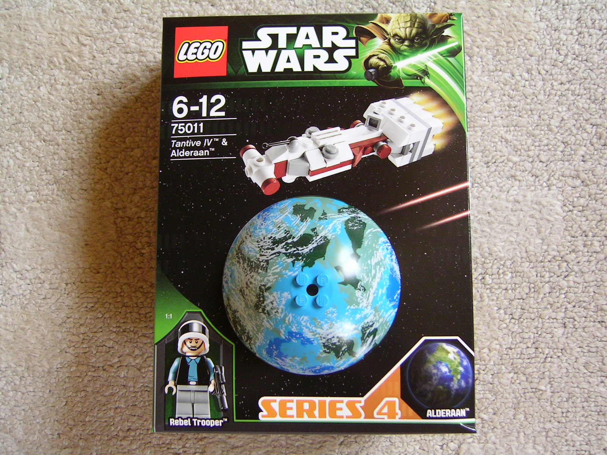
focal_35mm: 36
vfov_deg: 39.7
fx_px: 631
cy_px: 228
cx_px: 304
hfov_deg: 51.4
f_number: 2.8
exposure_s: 1/17.4
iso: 100
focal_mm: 5.6
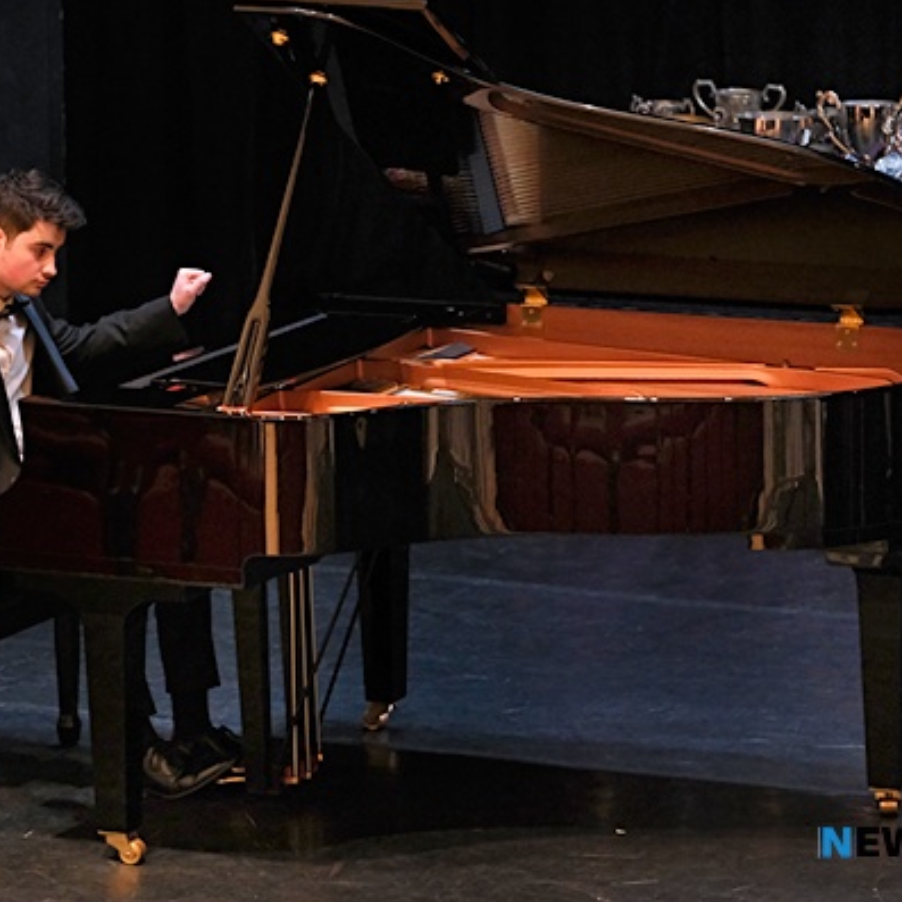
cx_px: 395
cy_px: 450
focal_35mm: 213
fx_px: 6279
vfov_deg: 8.2
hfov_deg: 8.2
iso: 6400
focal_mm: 110.6
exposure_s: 1/125
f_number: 2.8
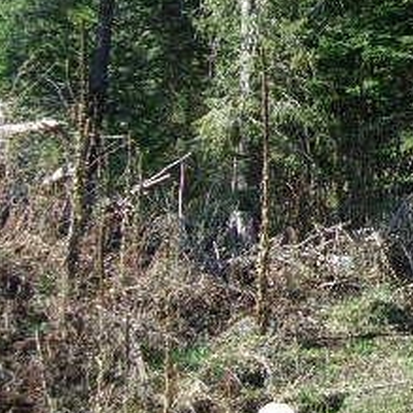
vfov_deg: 19.5
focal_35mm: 88
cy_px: 77
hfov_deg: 18.1
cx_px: 571
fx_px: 1188
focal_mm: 6.1
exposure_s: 1/240
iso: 80
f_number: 3.3
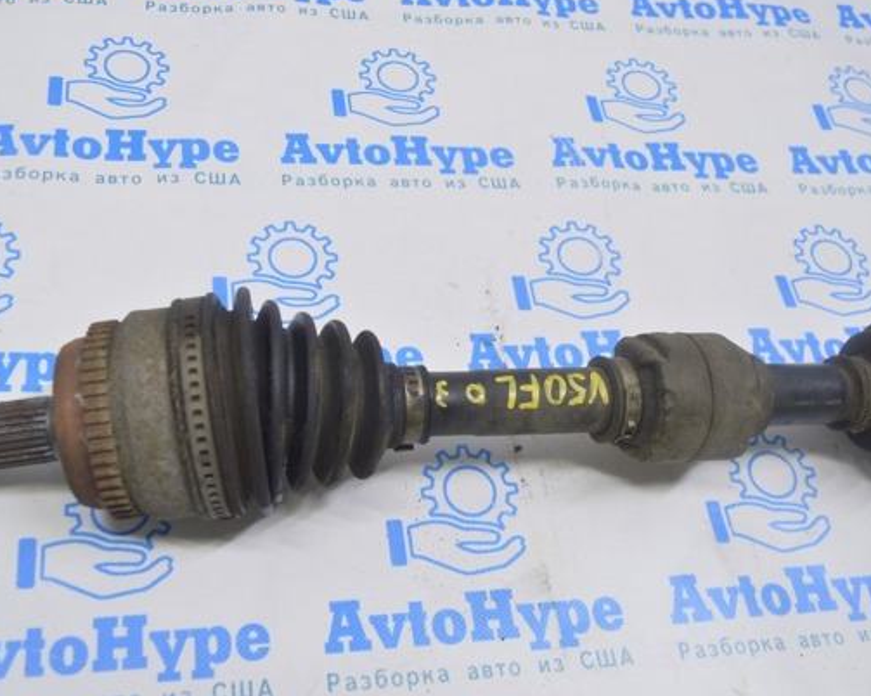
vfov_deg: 39.5
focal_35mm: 38
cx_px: 352
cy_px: 345
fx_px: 969
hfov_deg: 48.1
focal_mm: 21
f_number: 5.6
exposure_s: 1/20
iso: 400
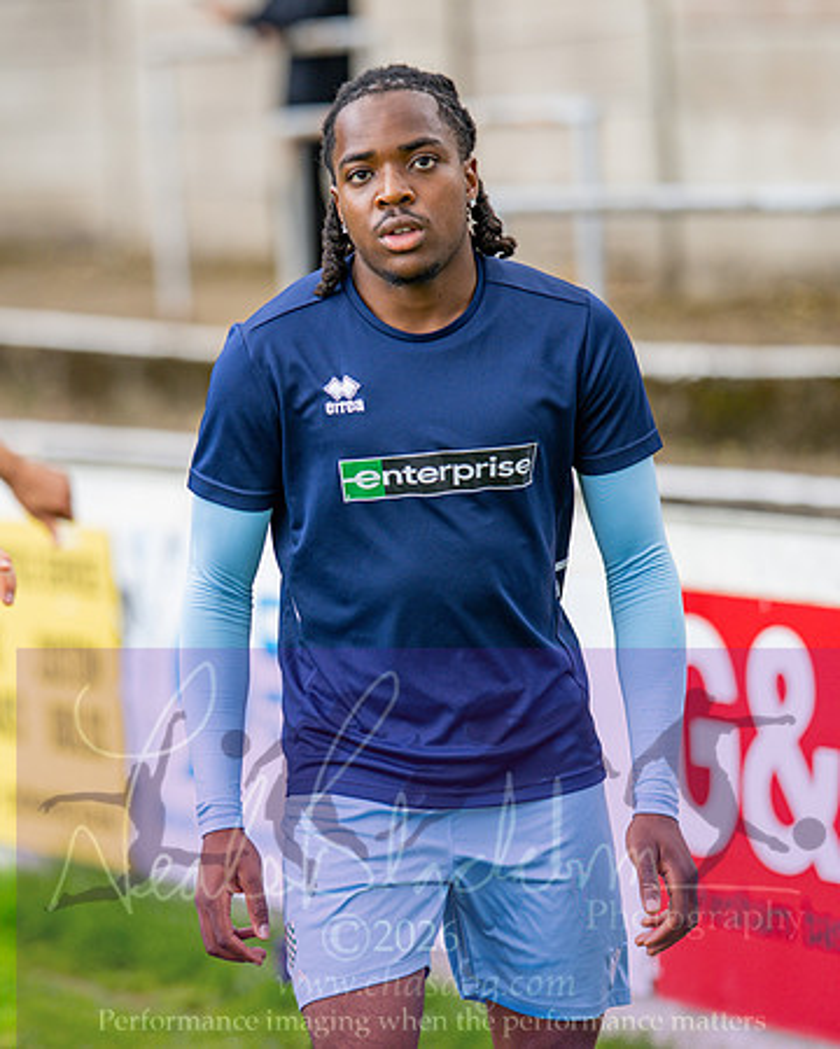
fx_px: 6308
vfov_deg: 9.5
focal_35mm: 203
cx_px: 226
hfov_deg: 7.6
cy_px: 489
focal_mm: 135
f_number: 1.8
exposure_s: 1/1000
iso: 250
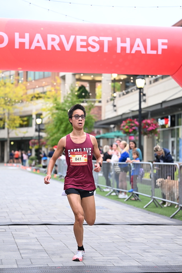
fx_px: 576
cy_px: 136
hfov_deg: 18.0
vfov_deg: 26.6
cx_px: 91
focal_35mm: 76
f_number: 2.8
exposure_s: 1/800
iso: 1600
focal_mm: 76
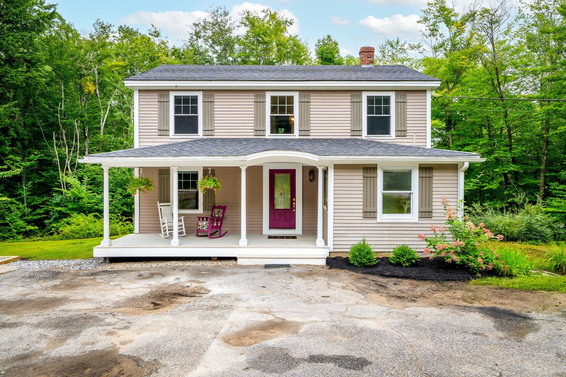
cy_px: 188
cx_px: 283
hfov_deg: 73.7
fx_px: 377
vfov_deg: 53.1
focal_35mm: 24
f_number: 9
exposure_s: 1/80
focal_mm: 24
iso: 50
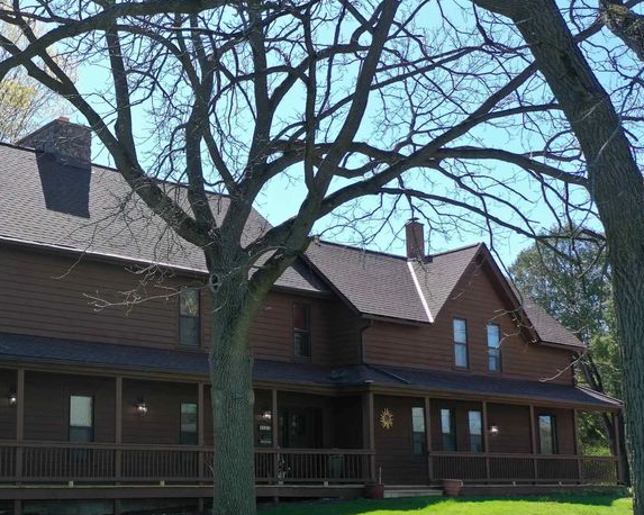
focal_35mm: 47
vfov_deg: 31.9
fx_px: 896
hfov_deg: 37.6
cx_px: 97
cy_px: 333
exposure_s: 1/120
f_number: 4
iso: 100
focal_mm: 10.26
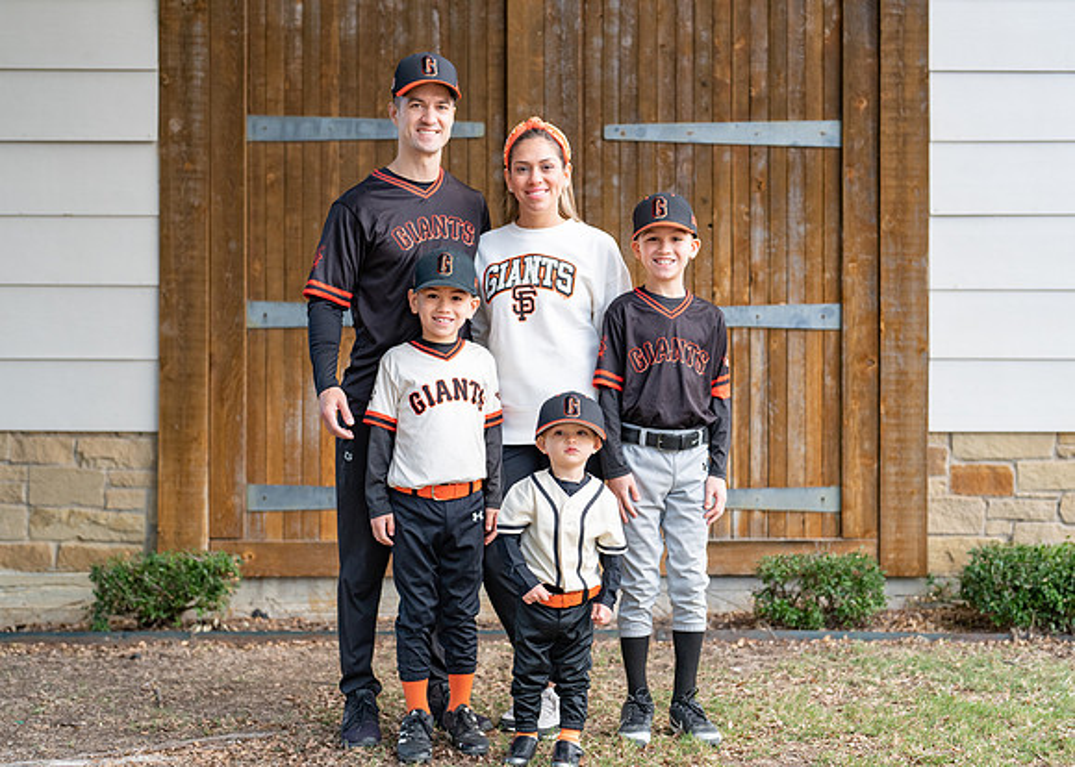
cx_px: 543
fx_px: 1766
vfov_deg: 24.5
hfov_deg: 33.9
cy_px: 404
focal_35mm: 58
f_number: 2.2
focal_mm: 50
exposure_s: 1/320
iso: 320
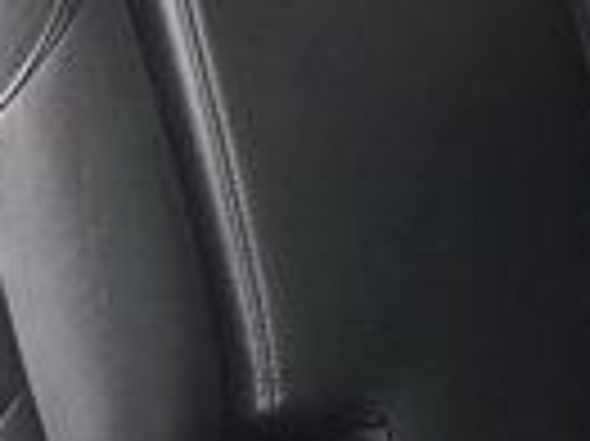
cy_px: -11
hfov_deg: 15.3
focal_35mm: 127
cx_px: 5
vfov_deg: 11.5
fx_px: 2163
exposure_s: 1/100
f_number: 3.5
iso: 3200
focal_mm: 18
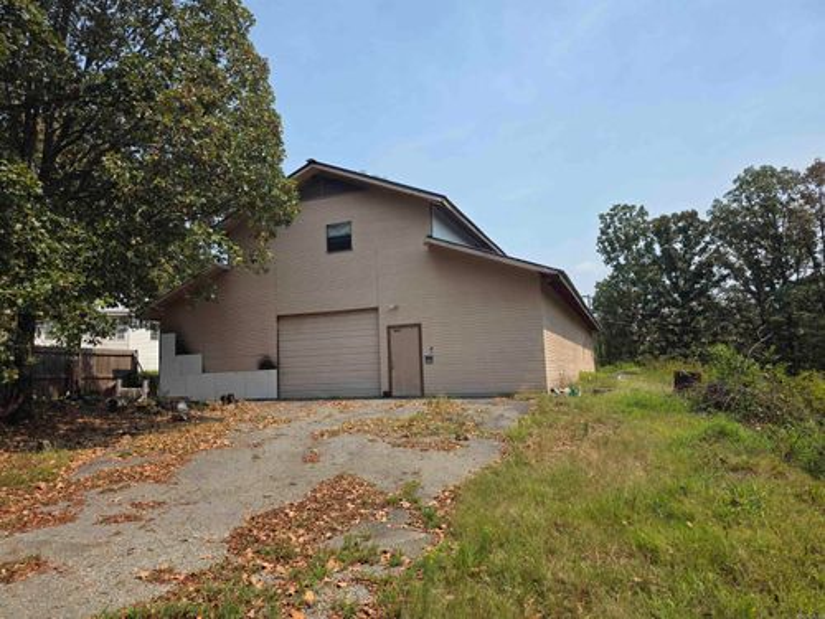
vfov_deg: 58.9
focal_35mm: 23
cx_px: 412
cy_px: 310
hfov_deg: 73.9
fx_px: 548
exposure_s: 1/5778
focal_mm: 6.3
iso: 80
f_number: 1.7
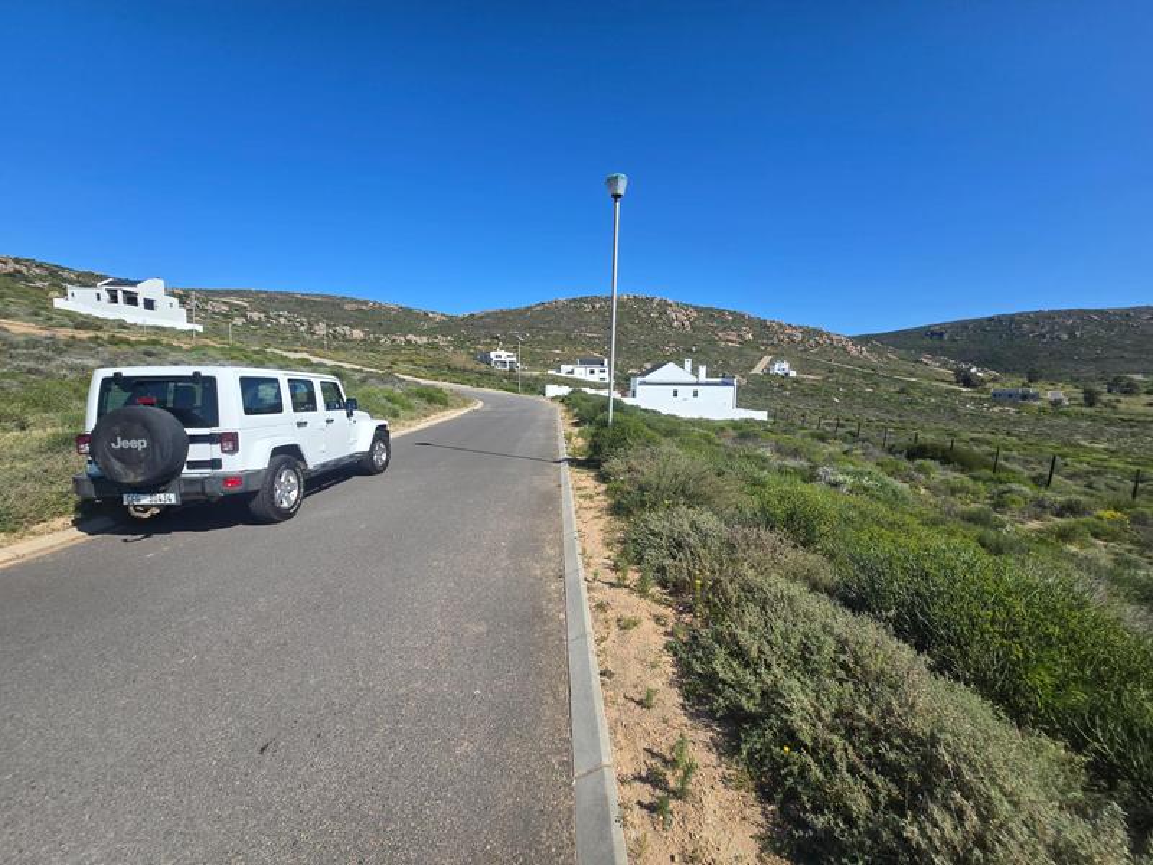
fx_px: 433
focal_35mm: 13
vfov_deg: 89.9
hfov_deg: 106.2
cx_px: 576
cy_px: 432
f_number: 2.2
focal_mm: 2.2
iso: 50
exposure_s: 1/2410
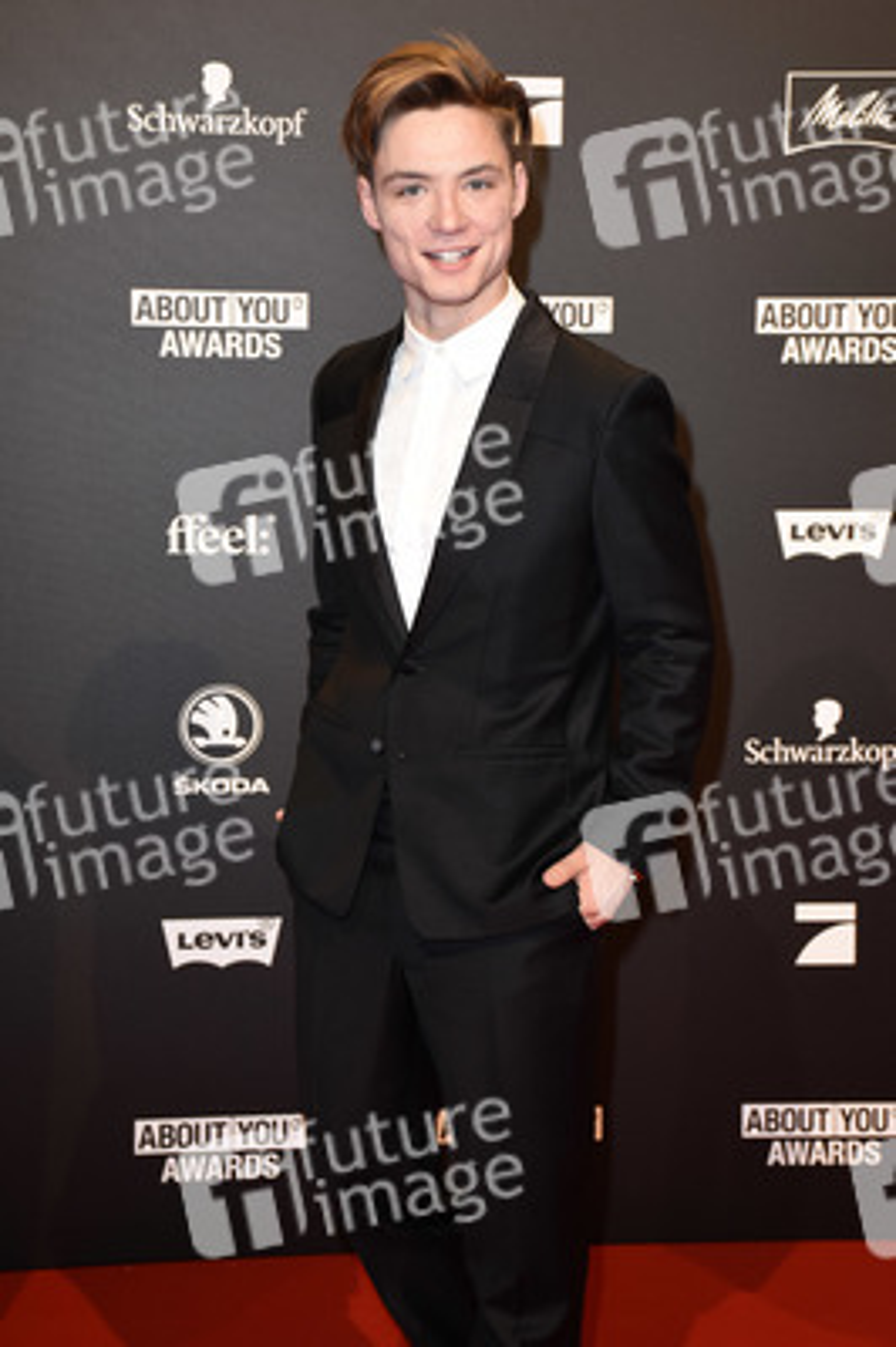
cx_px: 448
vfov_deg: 28.1
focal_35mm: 72
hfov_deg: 18.9
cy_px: 674
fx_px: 2692
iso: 1000
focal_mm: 48
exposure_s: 1/100
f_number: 6.3
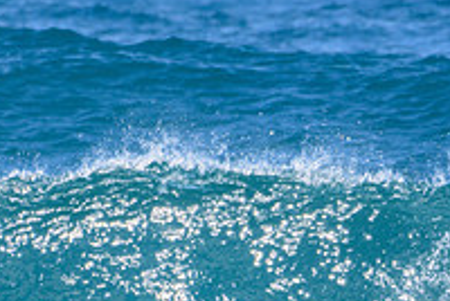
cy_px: 318
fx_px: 27215
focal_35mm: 2174
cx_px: 333
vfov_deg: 0.6
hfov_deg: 0.9
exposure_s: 1/2000
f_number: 5.6
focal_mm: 500
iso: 360
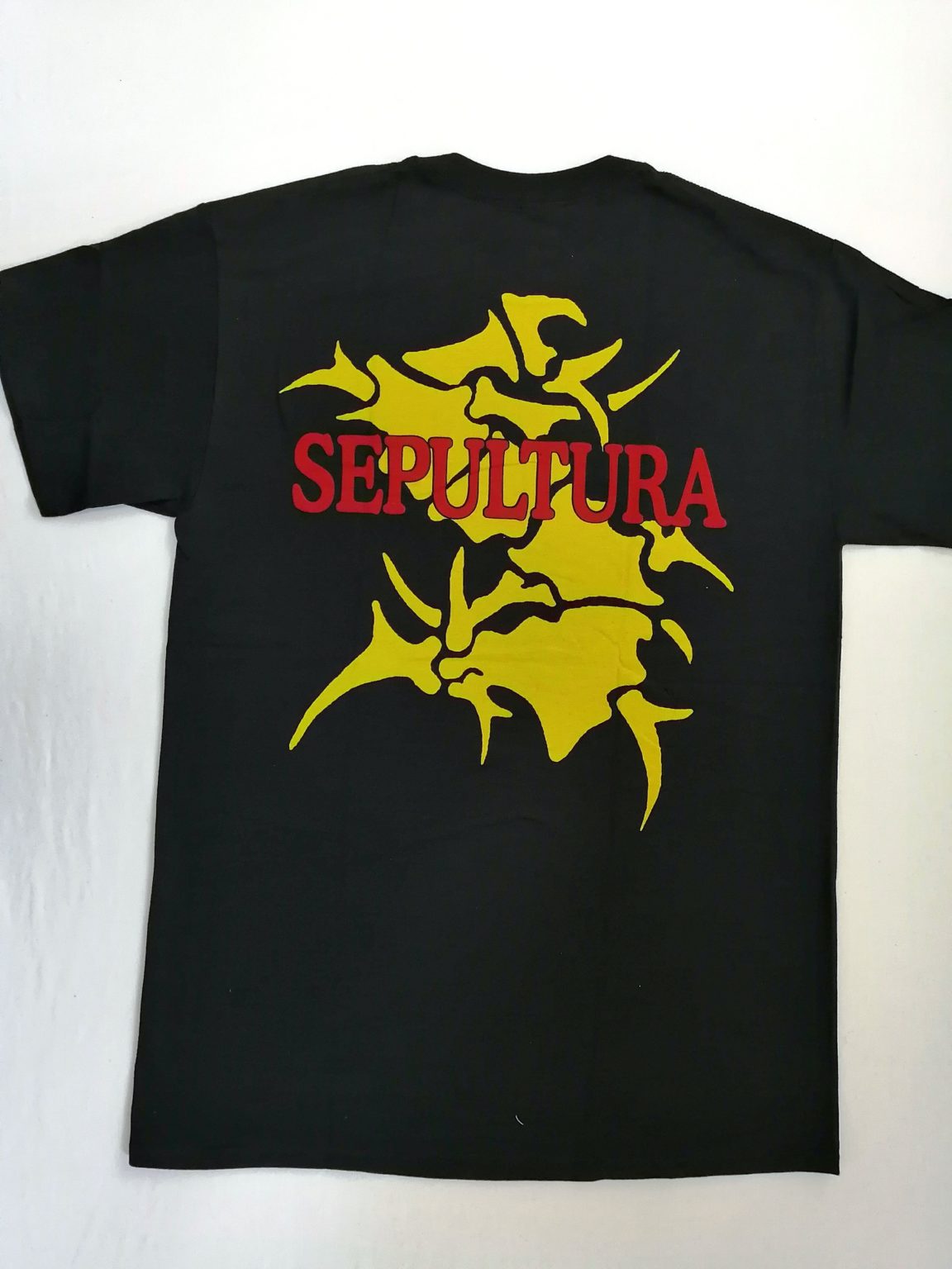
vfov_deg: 67.3
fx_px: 953
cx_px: 476
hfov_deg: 53.1
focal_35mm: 26
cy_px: 634
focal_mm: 3.62
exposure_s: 1/100
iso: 125
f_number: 1.8
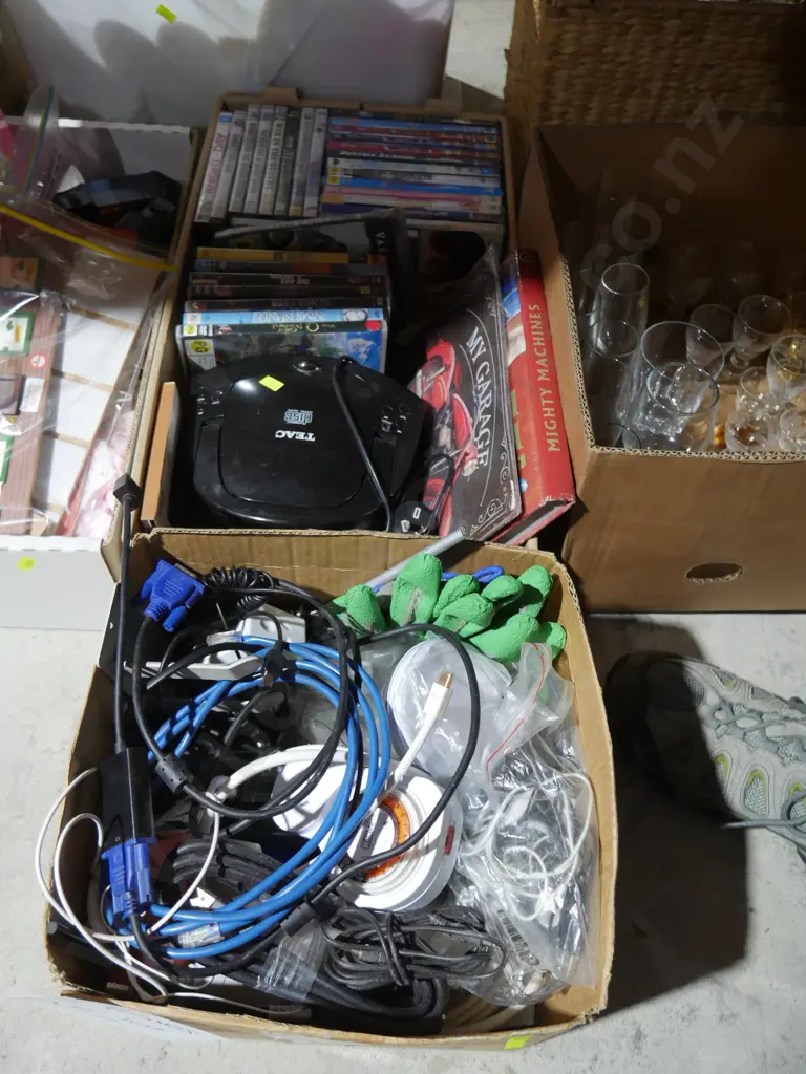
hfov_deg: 46.8
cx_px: 403
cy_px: 537
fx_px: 931
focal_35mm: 30
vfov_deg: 60.0
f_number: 3.6
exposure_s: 1/60
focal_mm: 15
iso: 1000
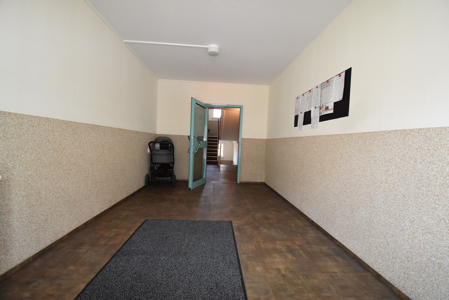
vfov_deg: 77.4
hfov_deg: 100.3
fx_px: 187
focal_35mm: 15
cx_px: 224
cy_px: 150
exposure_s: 1/60
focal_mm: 10
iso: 2000
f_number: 4.5
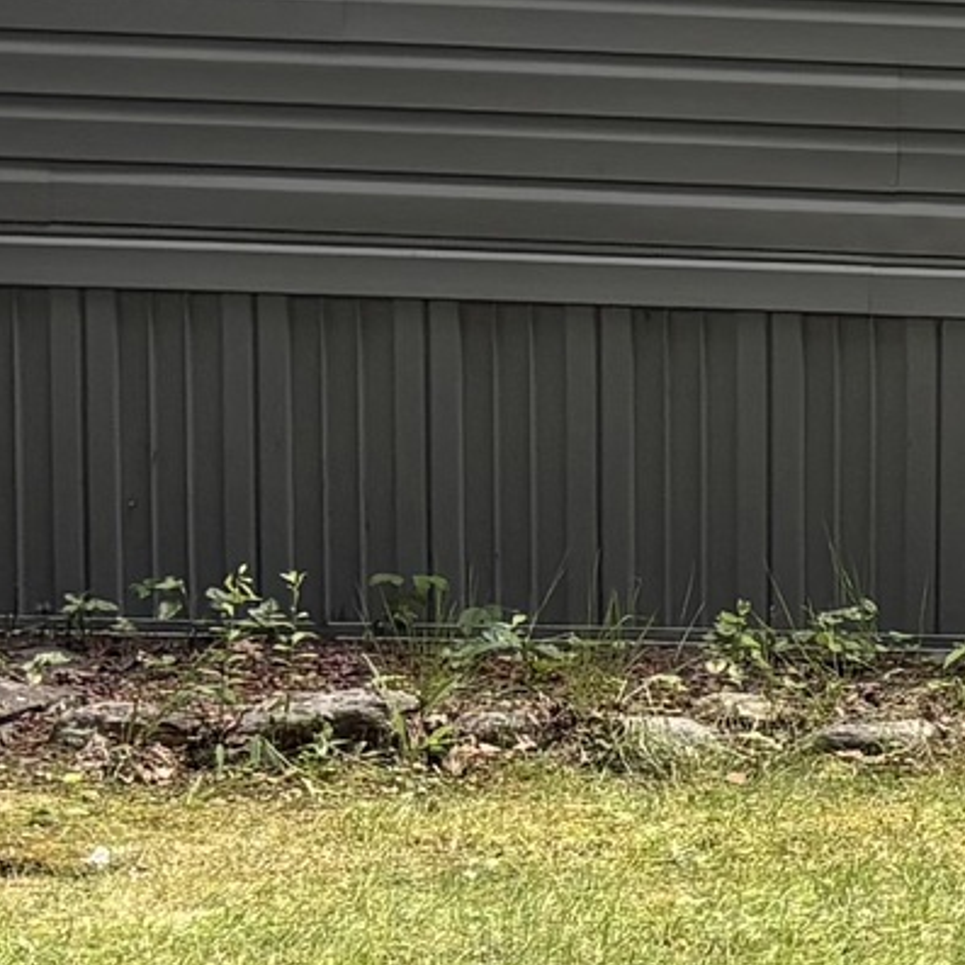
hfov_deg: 9.0
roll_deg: -2.4
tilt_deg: -7.2
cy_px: 549
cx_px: 2190
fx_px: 5614
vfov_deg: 9.8
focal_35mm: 178
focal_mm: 5.96
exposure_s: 1/366
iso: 50
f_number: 1.6
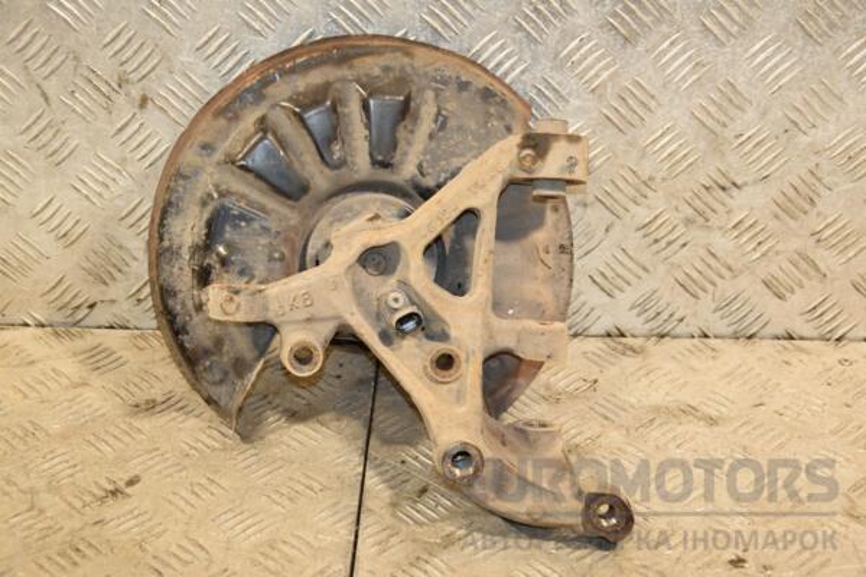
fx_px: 1624
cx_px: 433
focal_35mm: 68
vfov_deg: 20.2
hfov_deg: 29.9
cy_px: 288
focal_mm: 45
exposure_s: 1/160
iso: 800
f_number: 4.8
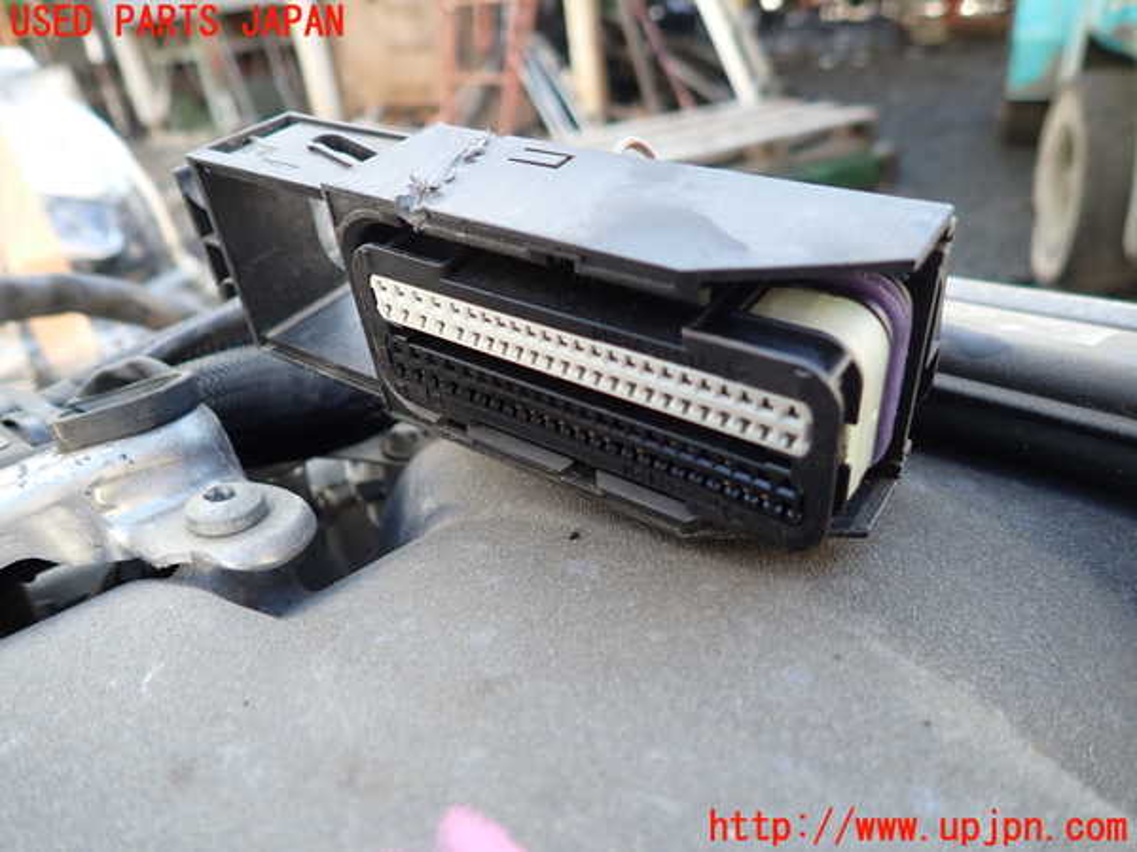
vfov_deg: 54.9
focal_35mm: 25
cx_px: 568
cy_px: 426
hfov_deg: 69.4
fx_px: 821
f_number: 2
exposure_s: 1/125
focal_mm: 4.5
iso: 100
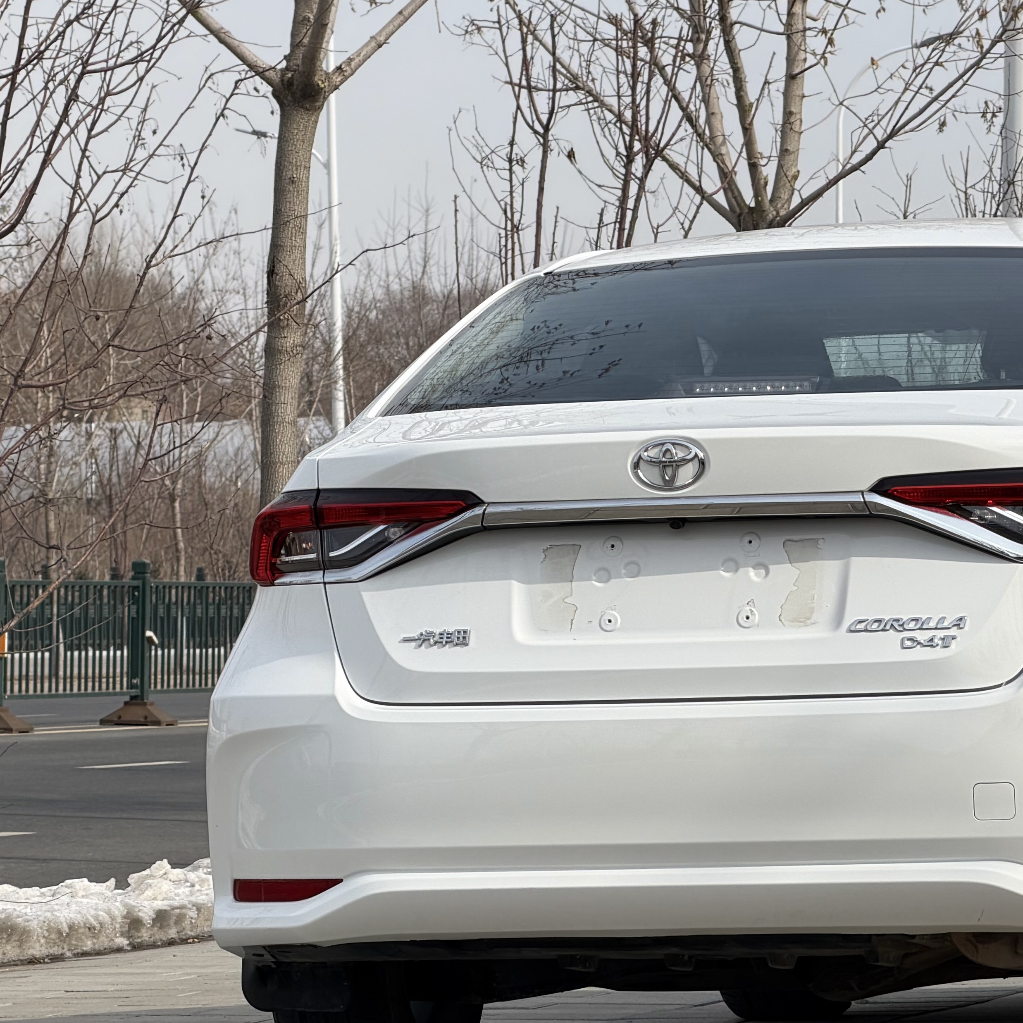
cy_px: 531
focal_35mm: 204
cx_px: 816
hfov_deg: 8.6
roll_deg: +0.5
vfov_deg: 8.6
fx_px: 6821
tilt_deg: -0.5
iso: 20
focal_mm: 16.89
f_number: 2.8
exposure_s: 1/701
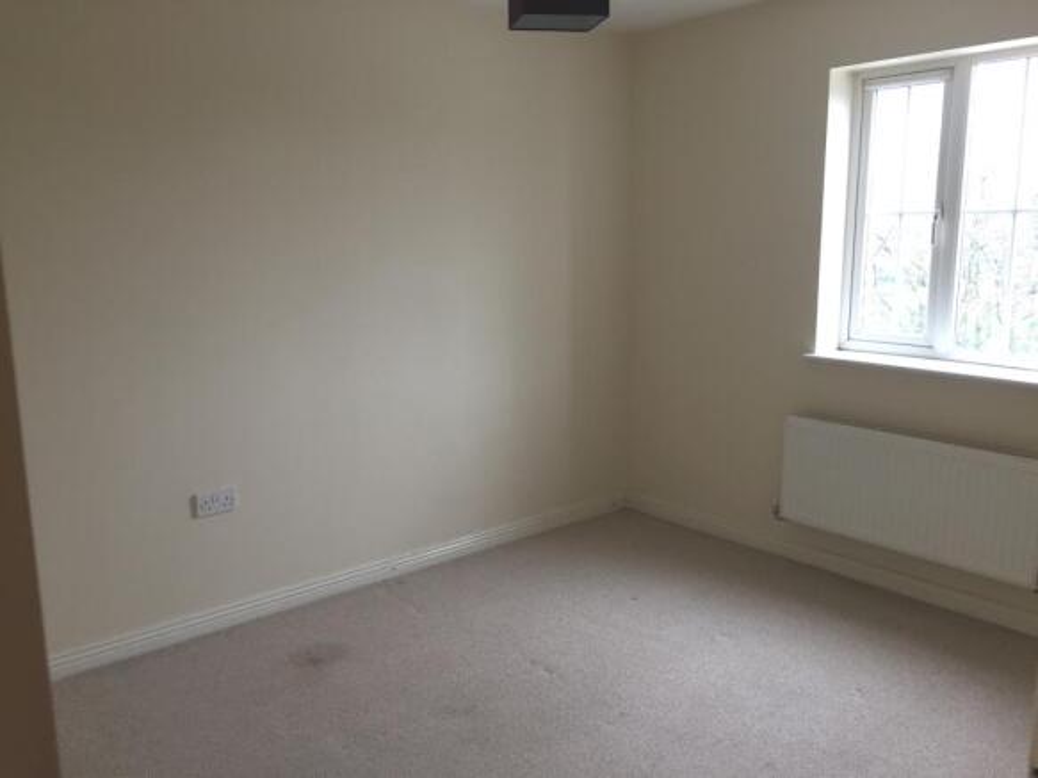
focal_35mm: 29
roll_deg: -0.1
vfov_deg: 48.2
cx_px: 519
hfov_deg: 61.7
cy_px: 389
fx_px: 869
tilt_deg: -10.0
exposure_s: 1/33
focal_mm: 4.15
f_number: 2.2
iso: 125
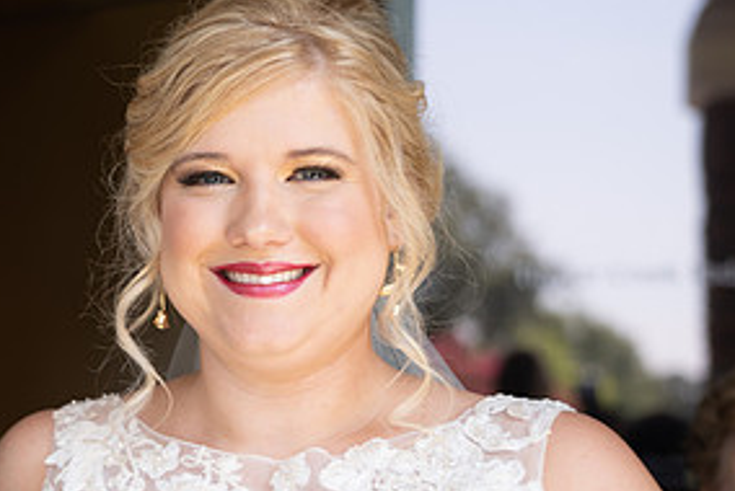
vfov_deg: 14.0
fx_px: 2003
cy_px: 332
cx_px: 26
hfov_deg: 20.2
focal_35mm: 98
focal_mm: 48
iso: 100
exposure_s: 1/160
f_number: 2.8
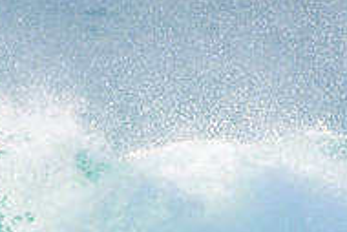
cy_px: 322
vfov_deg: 0.5
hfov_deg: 0.7
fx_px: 29459
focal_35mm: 3054
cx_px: -111
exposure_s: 1/2000
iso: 1400
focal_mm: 1000
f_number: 11
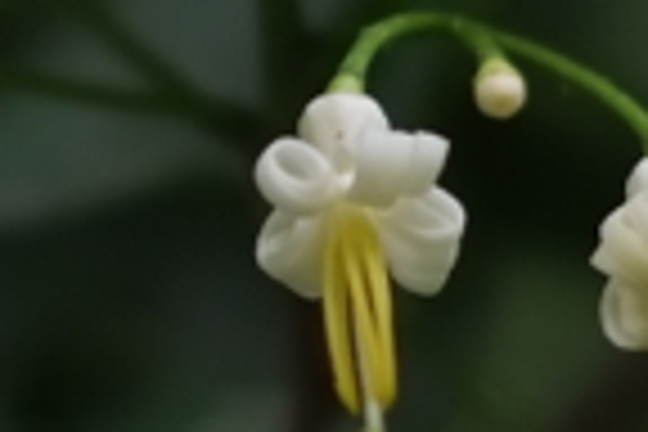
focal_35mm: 368
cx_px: 306
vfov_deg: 3.7
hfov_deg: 5.6
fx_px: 6623
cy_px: 277
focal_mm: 35
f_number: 1.4
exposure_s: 1/1000
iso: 200
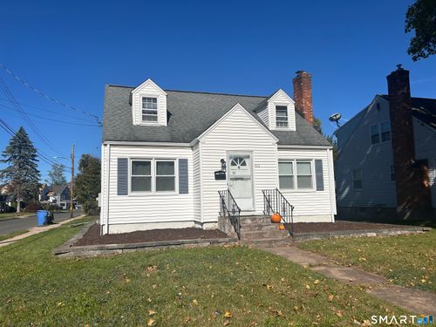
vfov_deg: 53.1
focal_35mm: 26
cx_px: 218
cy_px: 164
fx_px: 327
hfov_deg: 67.3
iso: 50
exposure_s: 1/11364
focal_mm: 5.7
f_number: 1.5
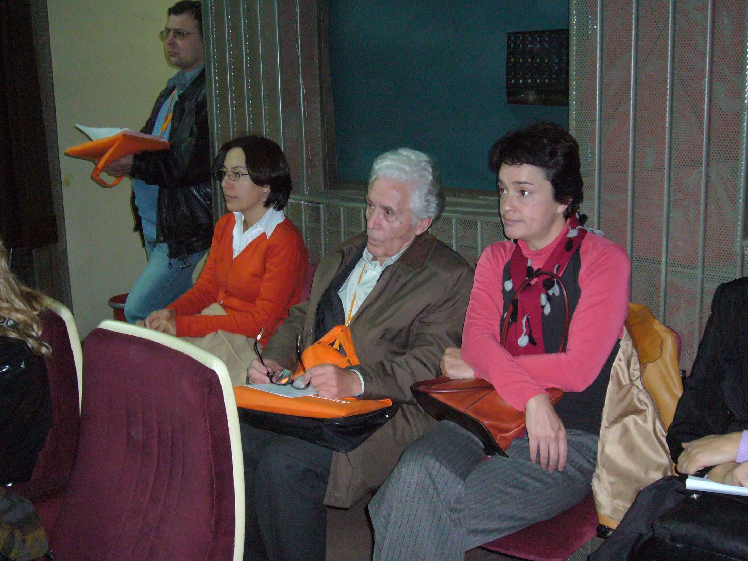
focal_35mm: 45
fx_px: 972
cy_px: 280
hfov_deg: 42.1
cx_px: 374
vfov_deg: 32.2
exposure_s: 1/8
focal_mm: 7.5
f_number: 3.2
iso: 320
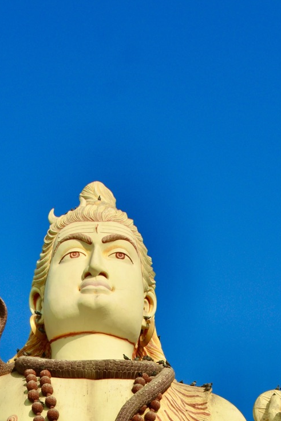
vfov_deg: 23.1
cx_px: 101
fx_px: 901
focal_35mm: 77
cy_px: 557
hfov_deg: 17.7
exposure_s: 1/320
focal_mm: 18
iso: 100
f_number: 9
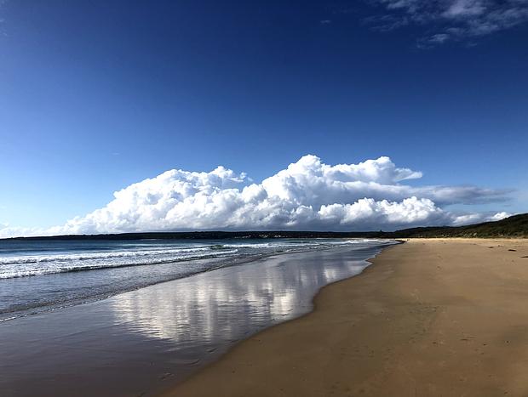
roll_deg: +0.9
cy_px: 198
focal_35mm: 28
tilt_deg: +4.1
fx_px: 428
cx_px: 264
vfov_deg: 49.9
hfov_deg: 63.4
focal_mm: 3.99
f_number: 1.8
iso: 20
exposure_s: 1/3436
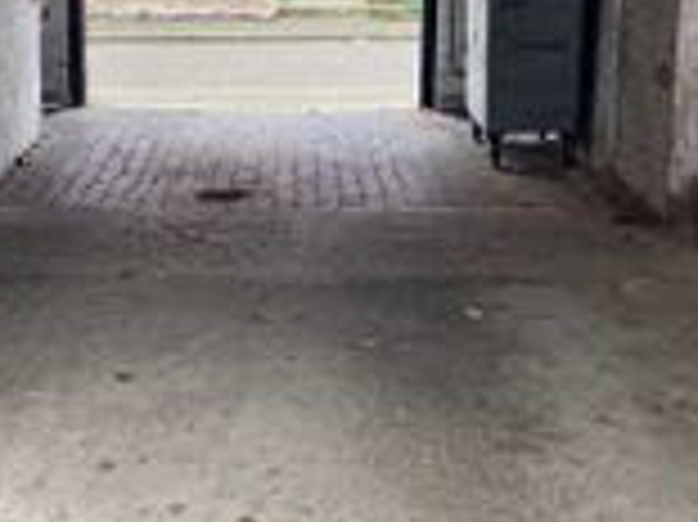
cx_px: 266
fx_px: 1350
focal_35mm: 67
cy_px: 130
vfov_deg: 21.7
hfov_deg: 28.9
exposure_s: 1/121
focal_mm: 4.25
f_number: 1.8
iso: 125
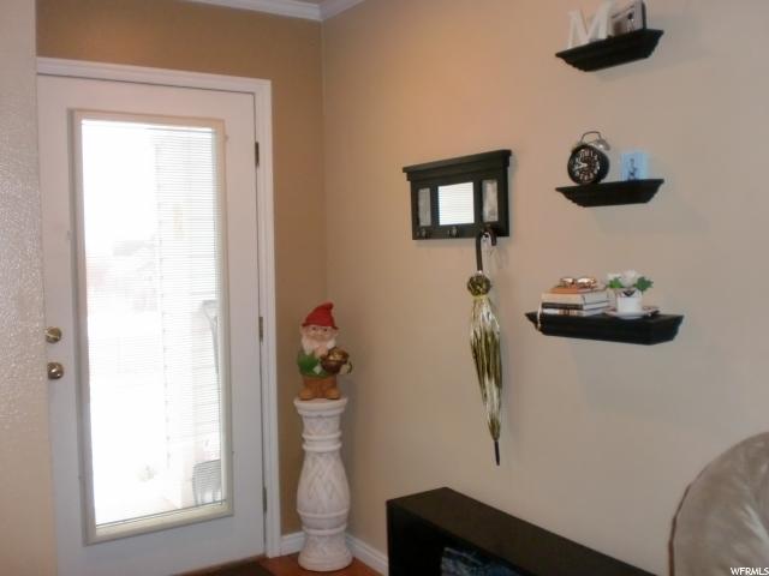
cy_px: 288
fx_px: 778
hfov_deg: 52.6
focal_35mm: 35
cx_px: 384
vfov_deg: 40.7
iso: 400
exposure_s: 1/60
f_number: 3.1
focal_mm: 6.3
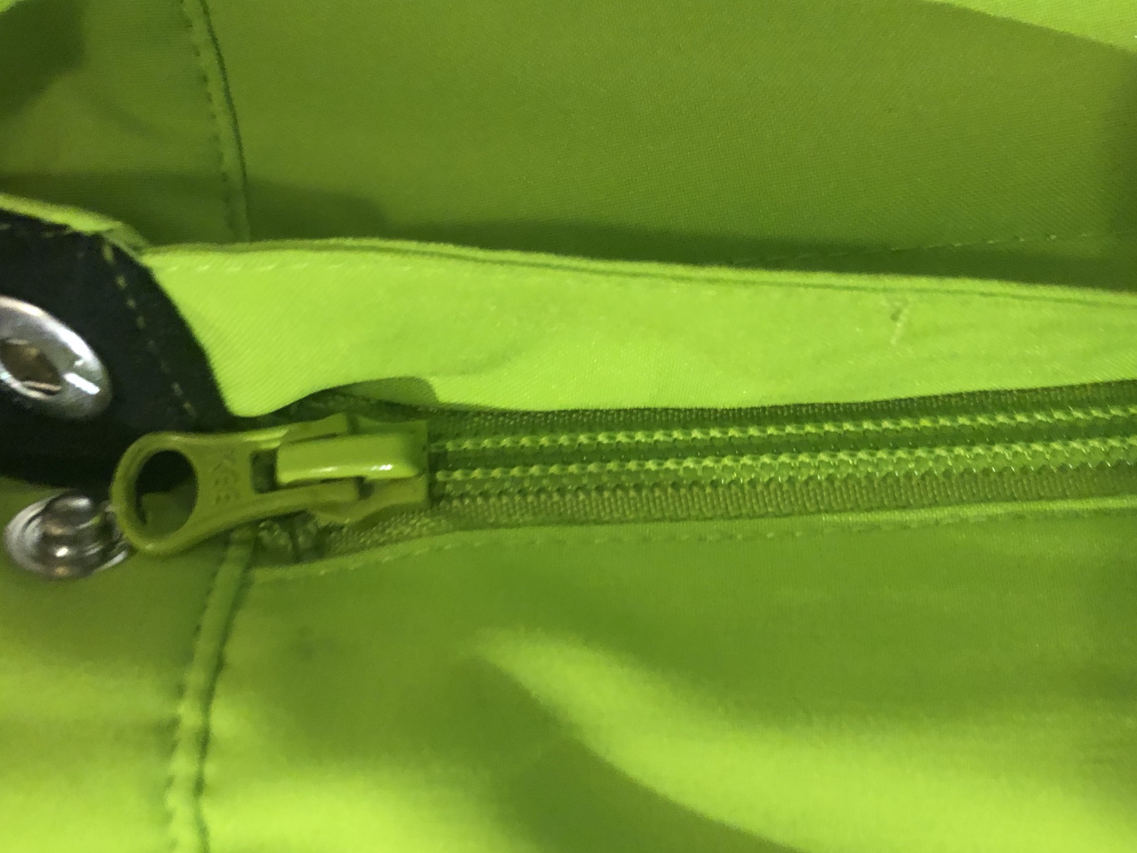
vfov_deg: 44.1
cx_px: 632
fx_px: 1051
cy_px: 461
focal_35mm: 32
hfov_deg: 56.7
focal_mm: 3.99
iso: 100
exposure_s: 1/5
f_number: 1.8
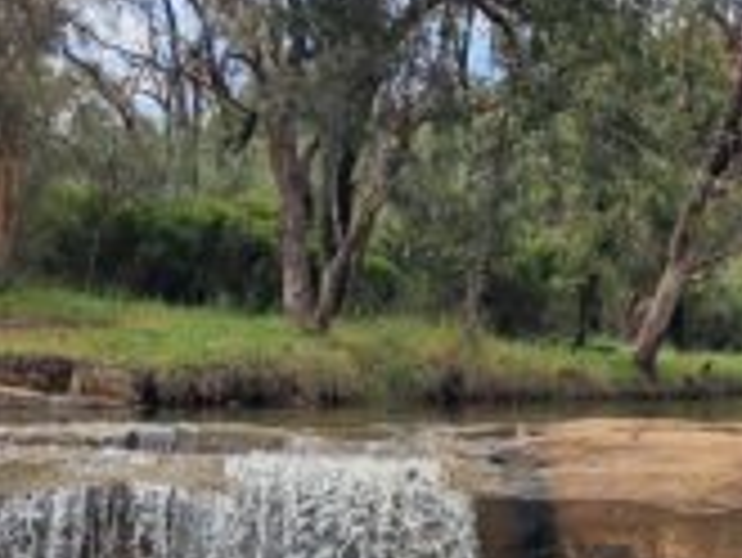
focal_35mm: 67
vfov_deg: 21.8
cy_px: 418
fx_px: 1437
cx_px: 531
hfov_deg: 28.6
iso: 10
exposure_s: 1/547
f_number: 1.7
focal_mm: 6.3
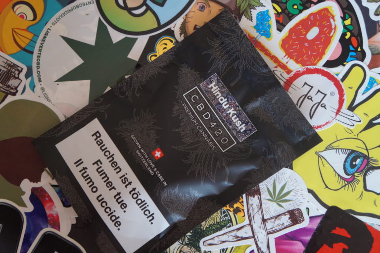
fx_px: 506
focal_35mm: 48
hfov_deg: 41.1
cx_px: 190
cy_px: 126
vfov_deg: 28.0
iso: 640
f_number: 4
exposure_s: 1/160
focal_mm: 32
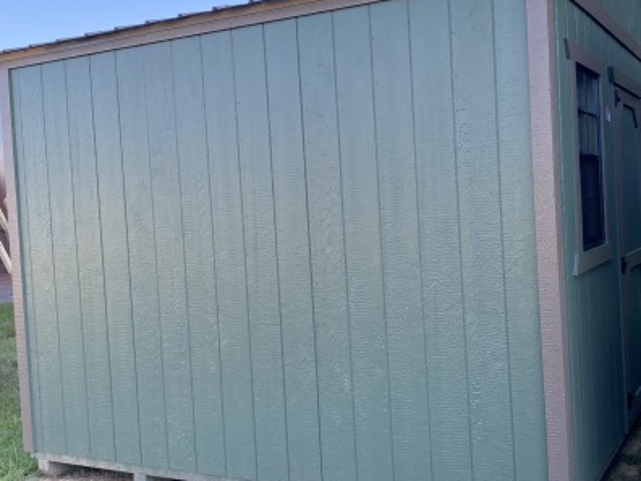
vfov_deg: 34.3
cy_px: 228
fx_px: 778
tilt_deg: -0.9
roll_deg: +3.6
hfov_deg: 44.6
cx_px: 382
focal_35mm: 42
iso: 32
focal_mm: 4.25
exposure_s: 1/481
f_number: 1.8
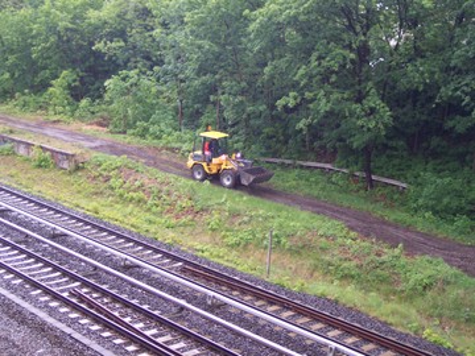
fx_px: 700
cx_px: 238
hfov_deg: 37.5
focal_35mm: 51
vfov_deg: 28.6
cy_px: 178
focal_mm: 10.7
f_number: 3.4
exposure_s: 1/45
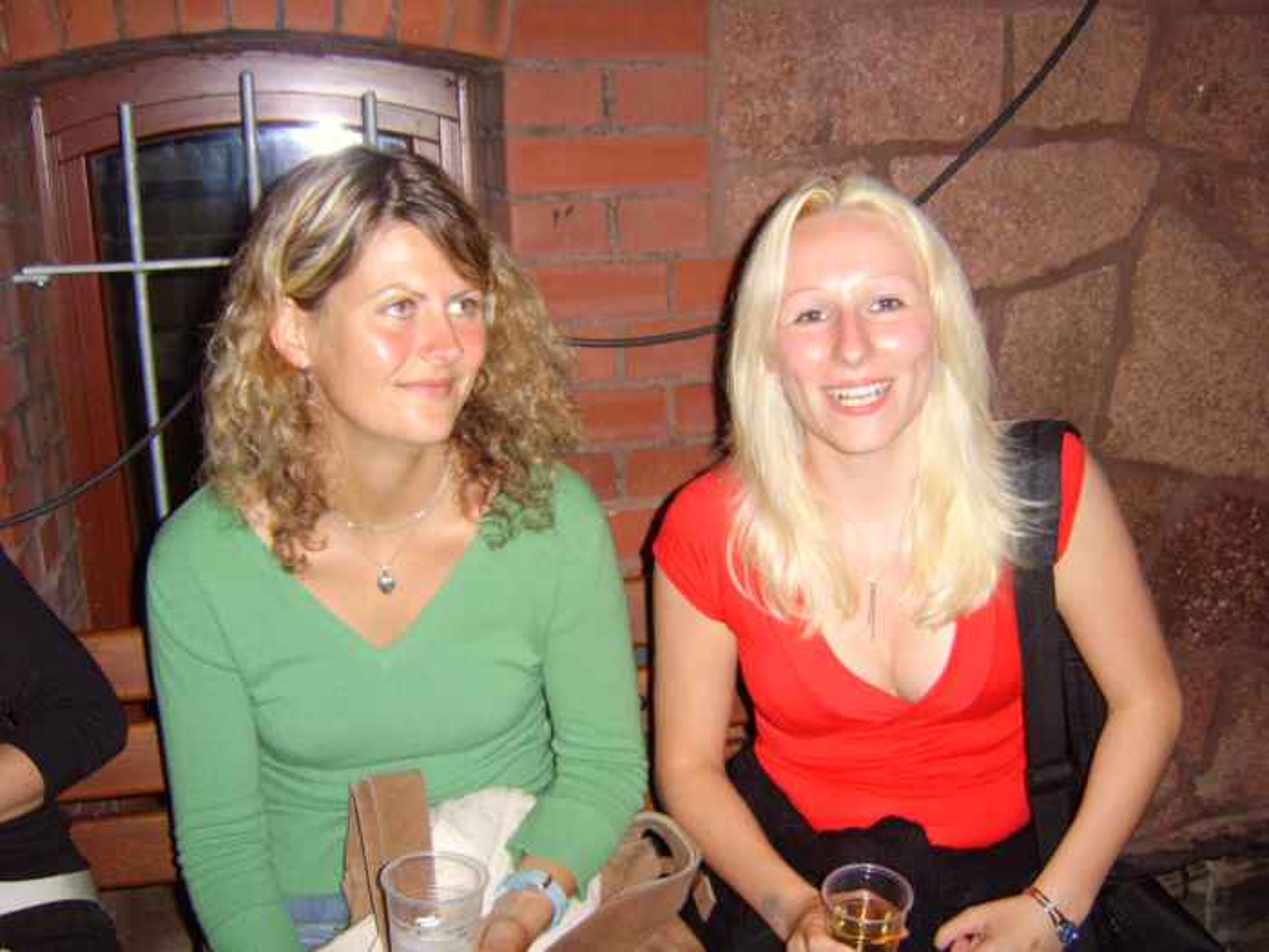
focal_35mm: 31
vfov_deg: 45.4
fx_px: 1136
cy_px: 476
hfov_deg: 58.4
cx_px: 634
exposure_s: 1/30
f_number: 2.7
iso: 141
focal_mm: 8.13
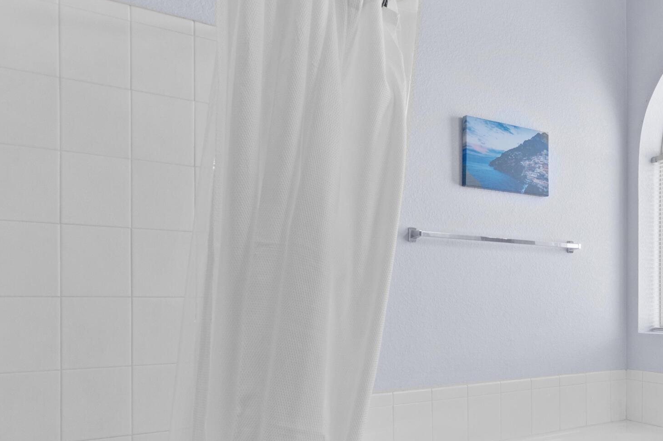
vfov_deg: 39.3
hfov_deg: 49.6
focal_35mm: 33
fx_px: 607
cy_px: 303
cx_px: 621
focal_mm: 16
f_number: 18
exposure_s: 1/8
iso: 2000
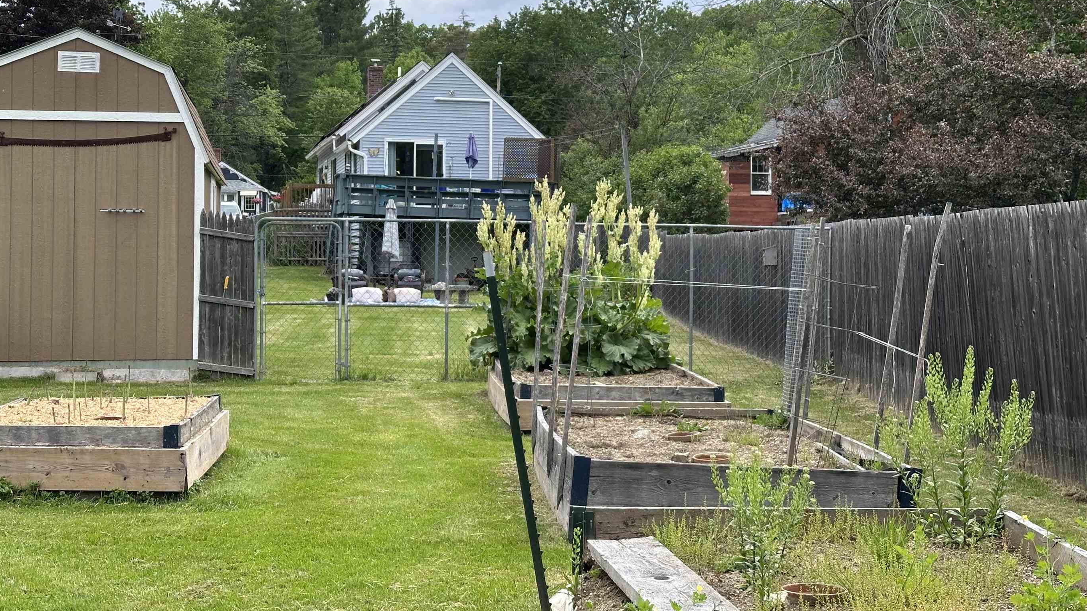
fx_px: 1701
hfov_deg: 35.4
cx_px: 517
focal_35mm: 59
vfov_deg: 20.3
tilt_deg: +1.7
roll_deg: -0.5
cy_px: 225
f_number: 1.78
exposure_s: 1/444
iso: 64
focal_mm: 6.86
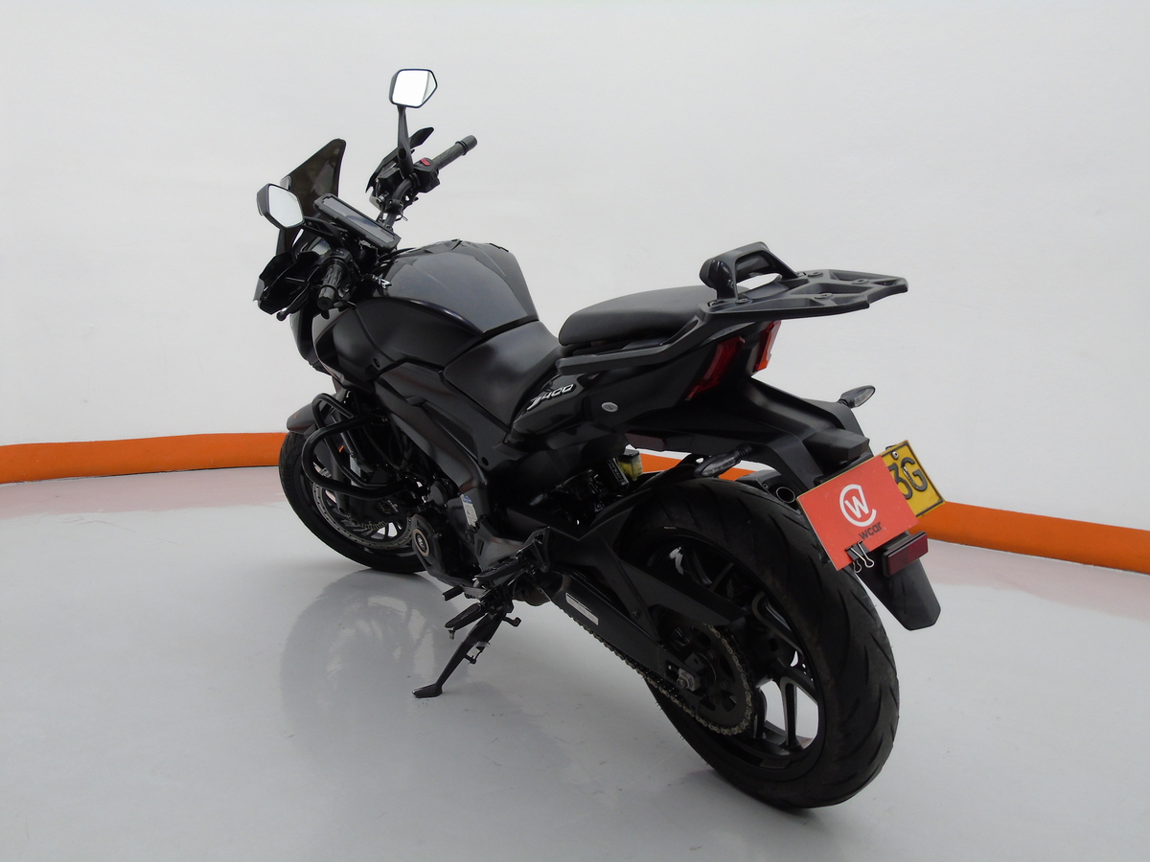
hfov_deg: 61.7
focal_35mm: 29
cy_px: 431
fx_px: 963
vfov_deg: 48.2
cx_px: 575
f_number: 3.6
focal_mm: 5.2
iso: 100
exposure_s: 1/30
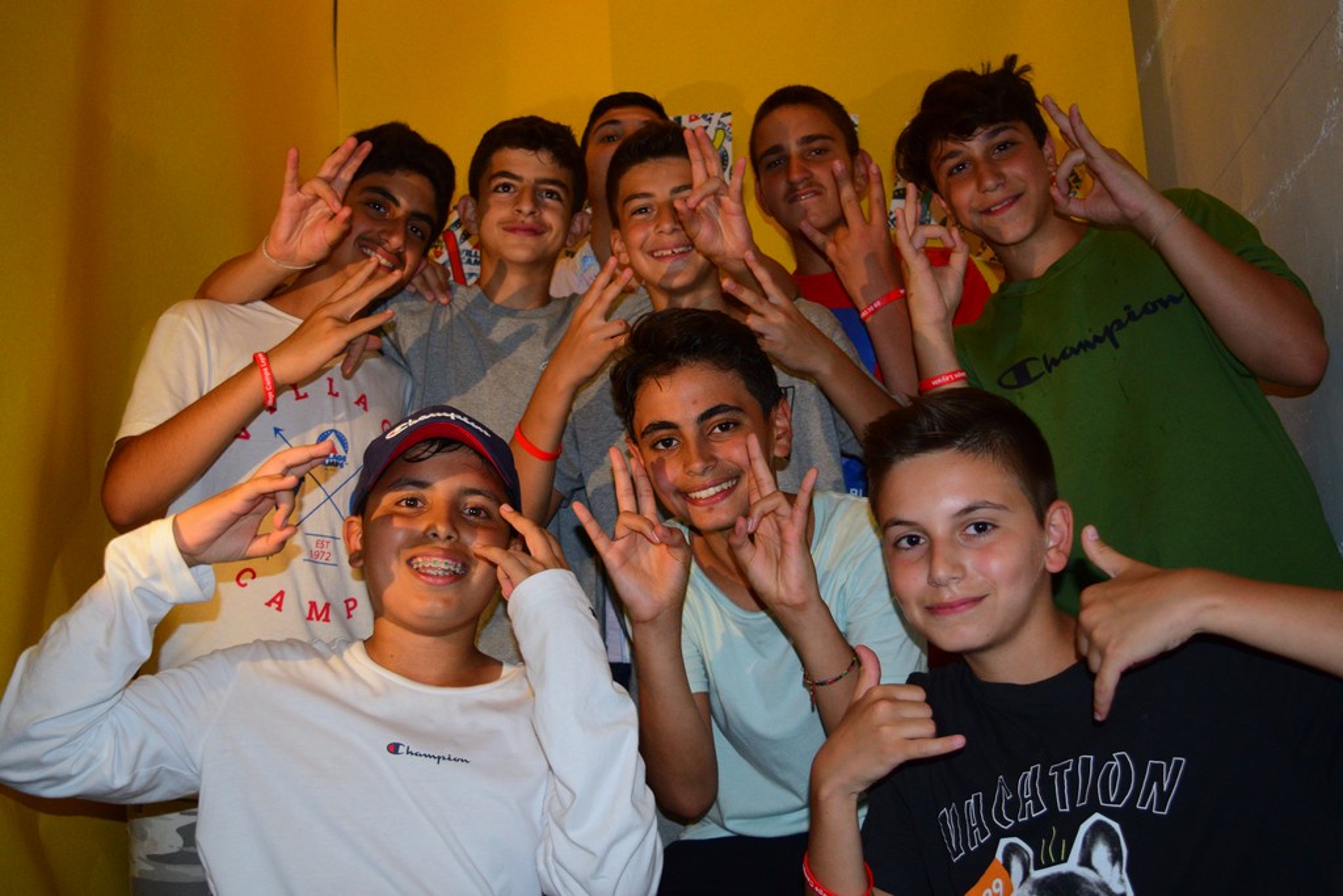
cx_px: 672
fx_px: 1399
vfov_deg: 35.5
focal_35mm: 38
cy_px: 448
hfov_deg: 51.3
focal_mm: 25
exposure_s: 1/200
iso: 1600
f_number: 4
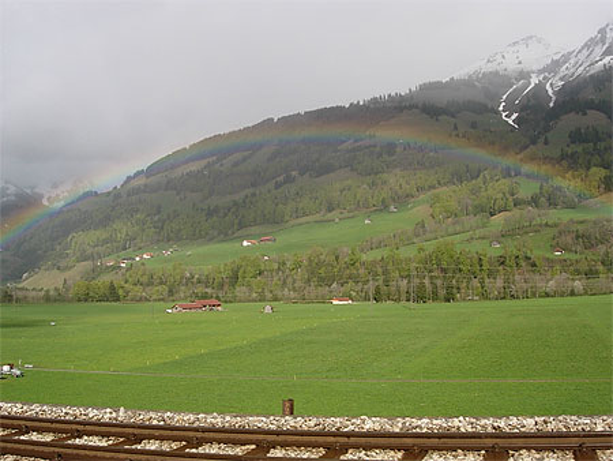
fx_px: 673
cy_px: 230
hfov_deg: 49.0
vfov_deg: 37.8
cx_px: 306
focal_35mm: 38
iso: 79
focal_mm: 7.8
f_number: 4.8
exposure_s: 1/813
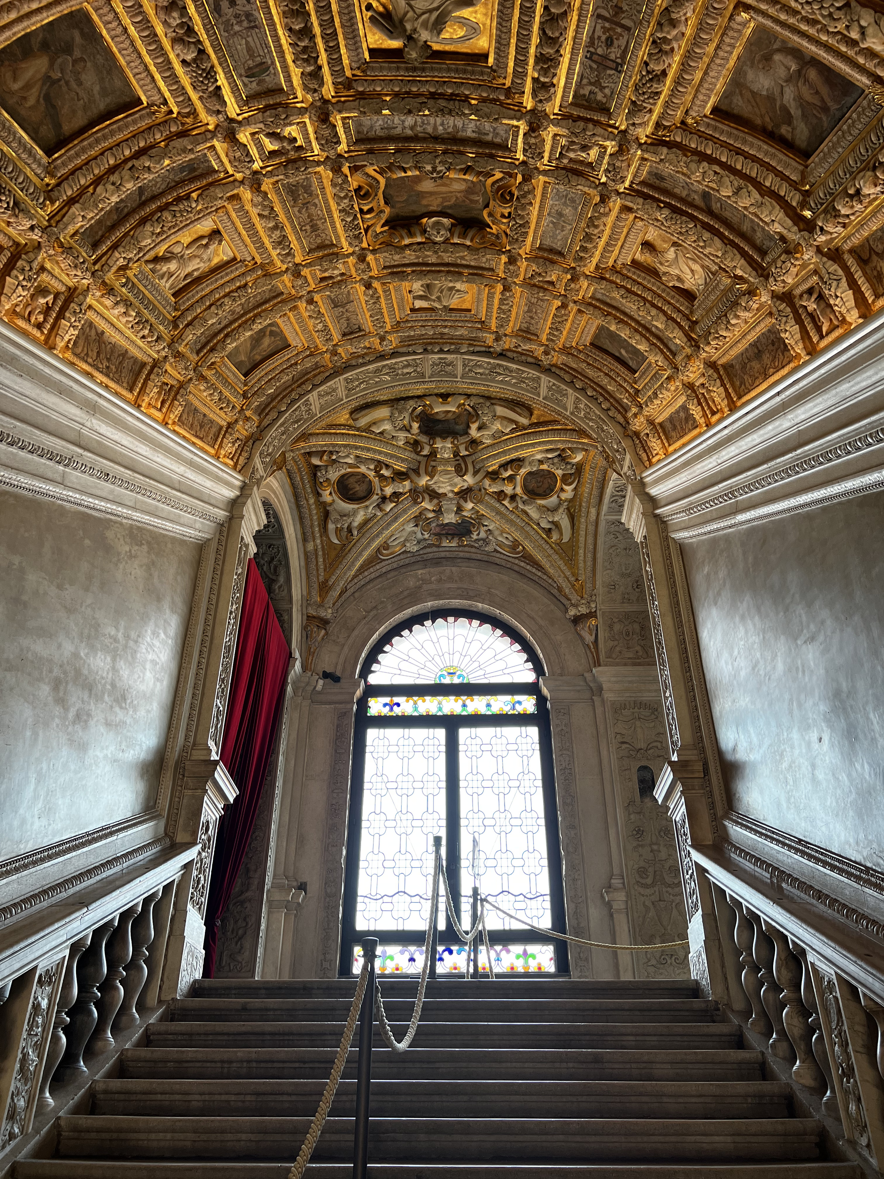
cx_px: 442
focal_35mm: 26
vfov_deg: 67.3
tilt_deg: +32.9
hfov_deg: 53.1
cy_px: 590
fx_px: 885
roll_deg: -0.5
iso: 100
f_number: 1.5
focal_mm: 5.7
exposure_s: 1/121
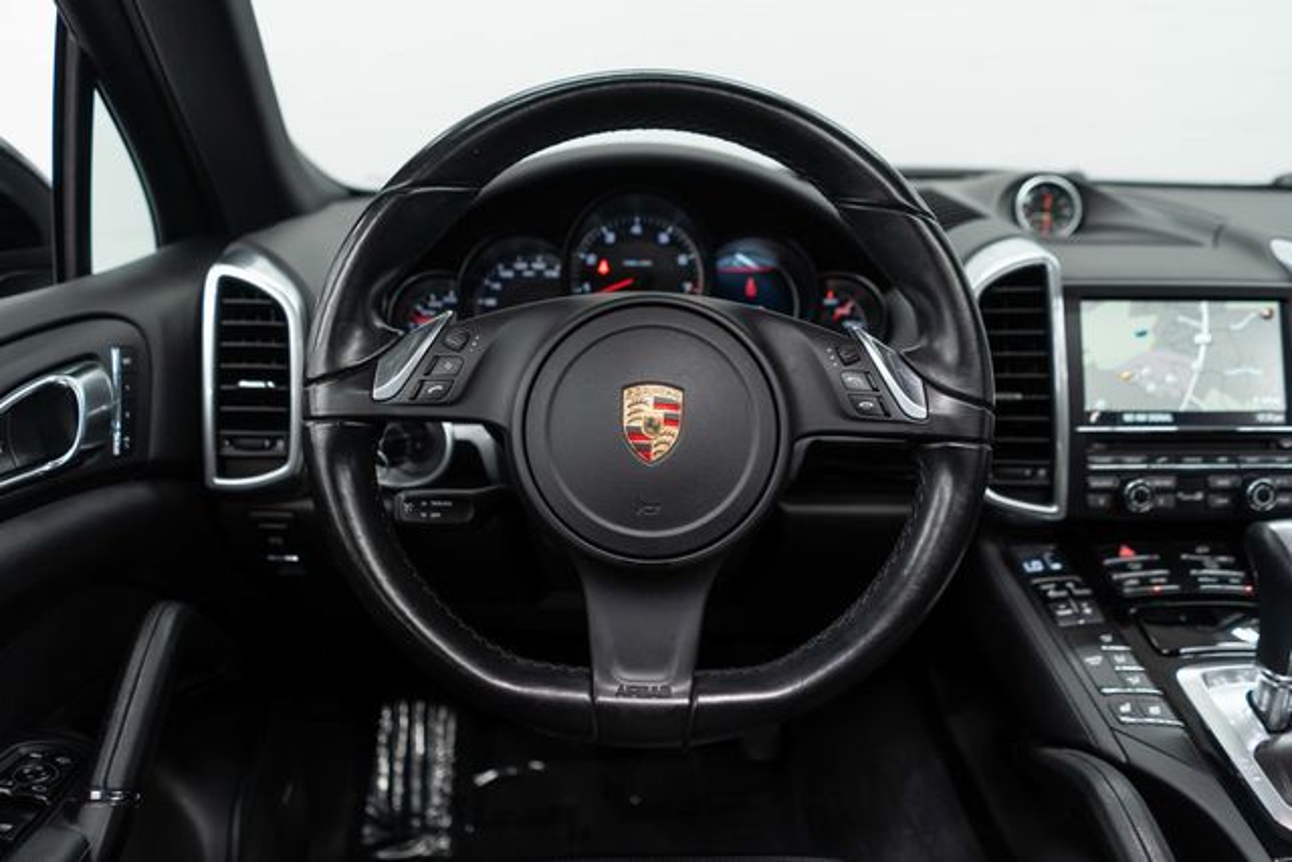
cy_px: 431
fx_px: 1005
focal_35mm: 28
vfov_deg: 46.4
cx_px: 646
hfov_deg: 65.5
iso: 500
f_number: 3.2
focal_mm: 28
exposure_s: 1/50
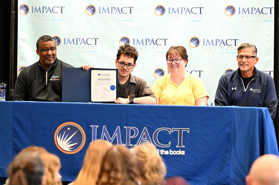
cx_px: 140
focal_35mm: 232
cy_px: 92
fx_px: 1797
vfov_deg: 5.9
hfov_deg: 8.9
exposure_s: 1/800
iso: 10000
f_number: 2.8
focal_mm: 155
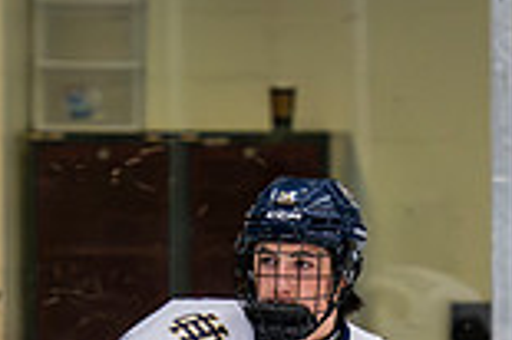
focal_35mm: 793
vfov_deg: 1.7
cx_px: 302
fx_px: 11266
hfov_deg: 2.6
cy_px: 621
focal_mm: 122
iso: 2000
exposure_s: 1/640
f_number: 3.2
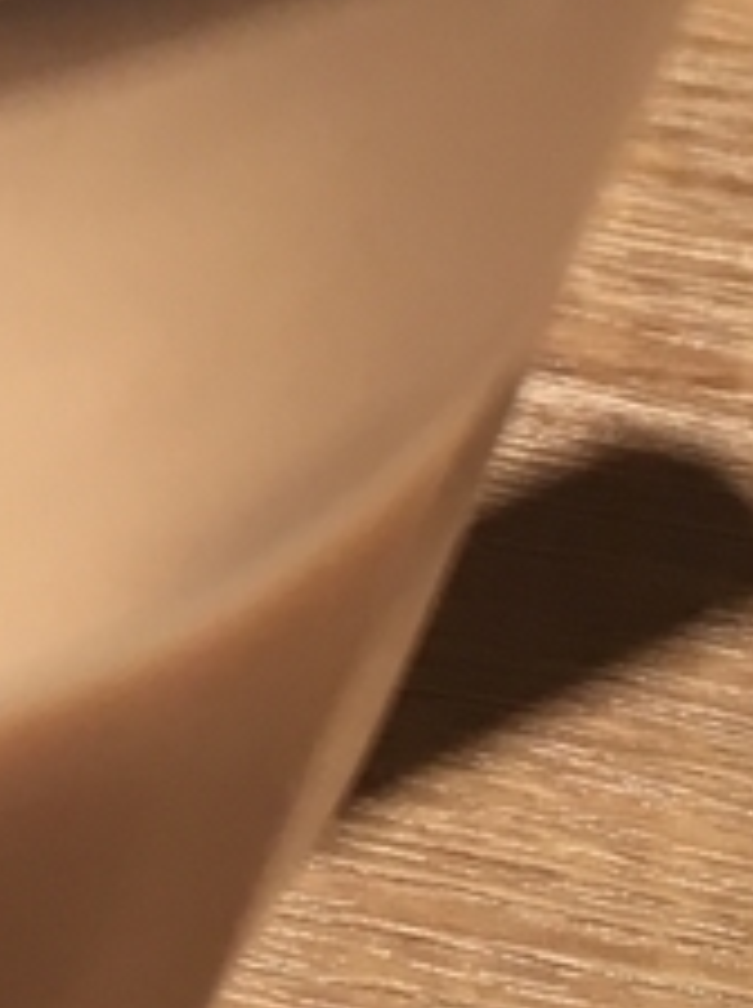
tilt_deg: -42.2
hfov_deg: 9.0
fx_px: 4508
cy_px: 475
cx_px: -775
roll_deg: -2.5
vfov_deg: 12.8
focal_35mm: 155
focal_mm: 4.15
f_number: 2.2
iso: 50
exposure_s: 1/30
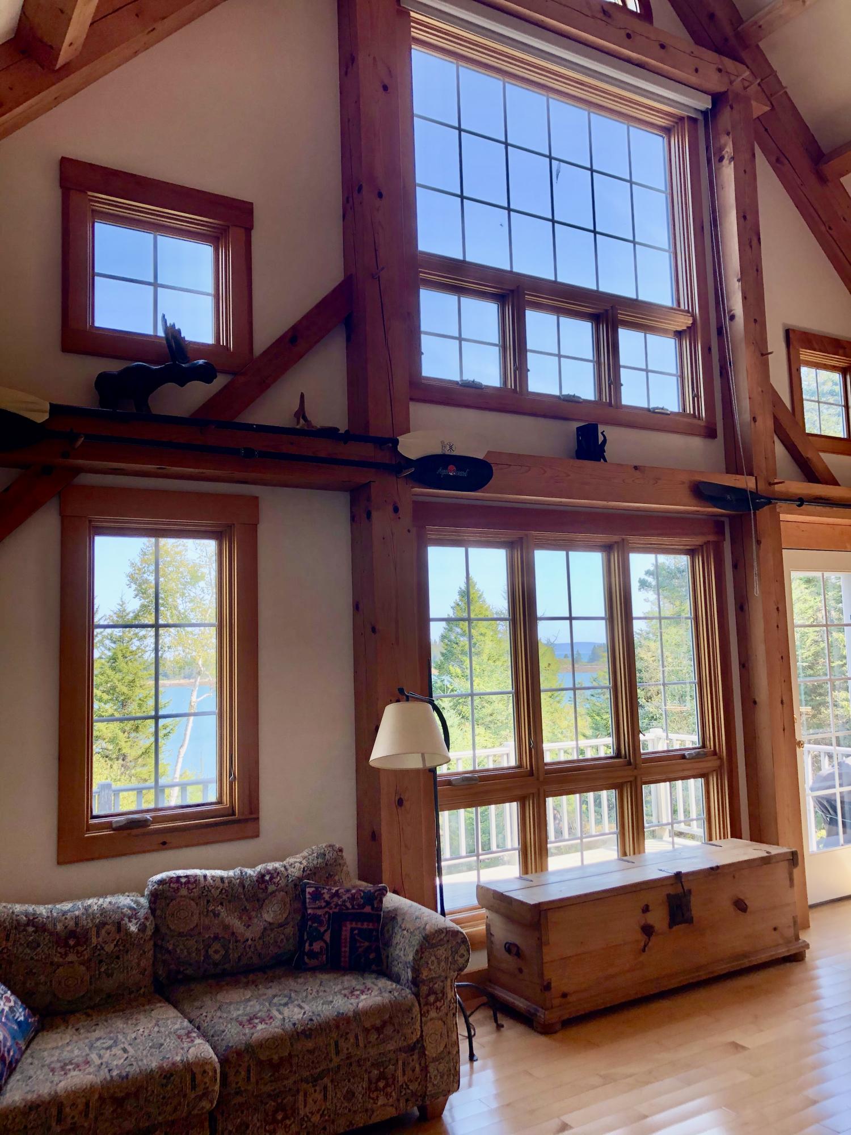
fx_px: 918
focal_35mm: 28
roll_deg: +1.3
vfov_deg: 63.4
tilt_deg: +5.5
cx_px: 426
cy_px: 568
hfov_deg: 49.7
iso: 20
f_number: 1.8
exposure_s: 1/125
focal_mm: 3.99
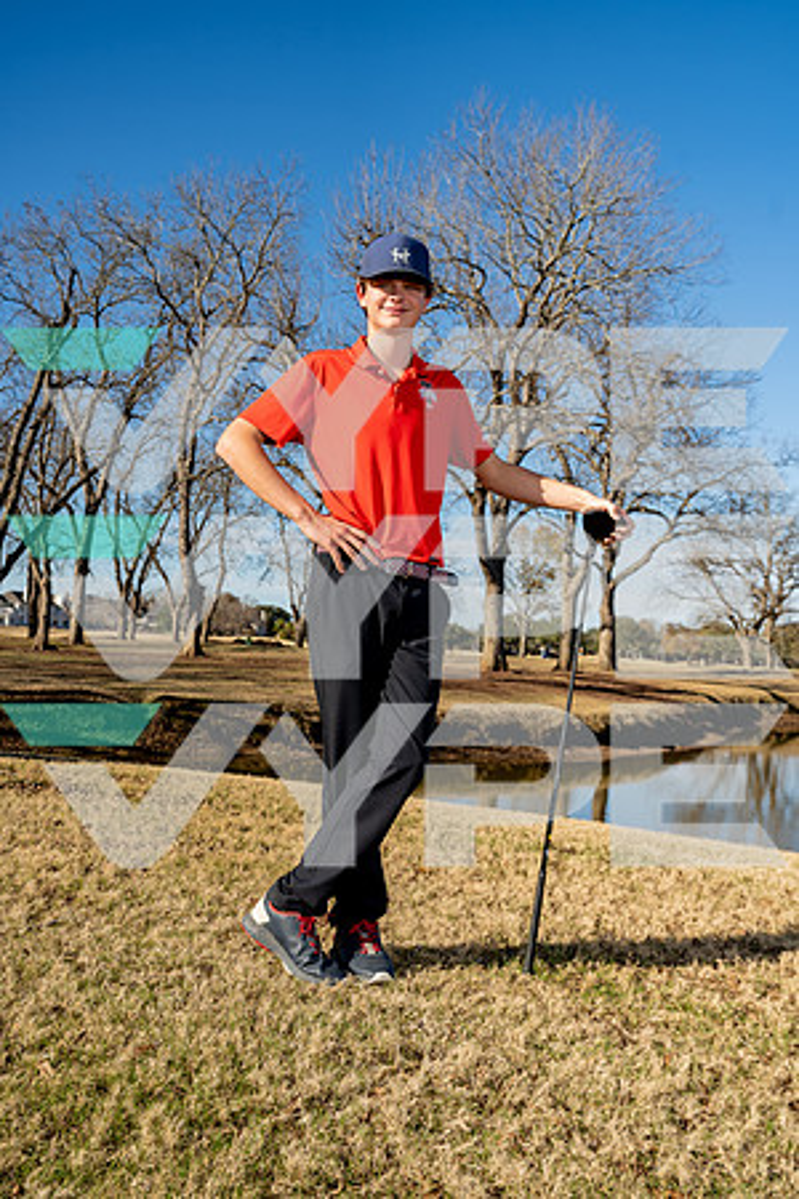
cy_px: 600
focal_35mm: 39
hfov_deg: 34.2
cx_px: 400
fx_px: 1298
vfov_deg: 49.6
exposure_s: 1/250
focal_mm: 39
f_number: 5.6
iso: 100
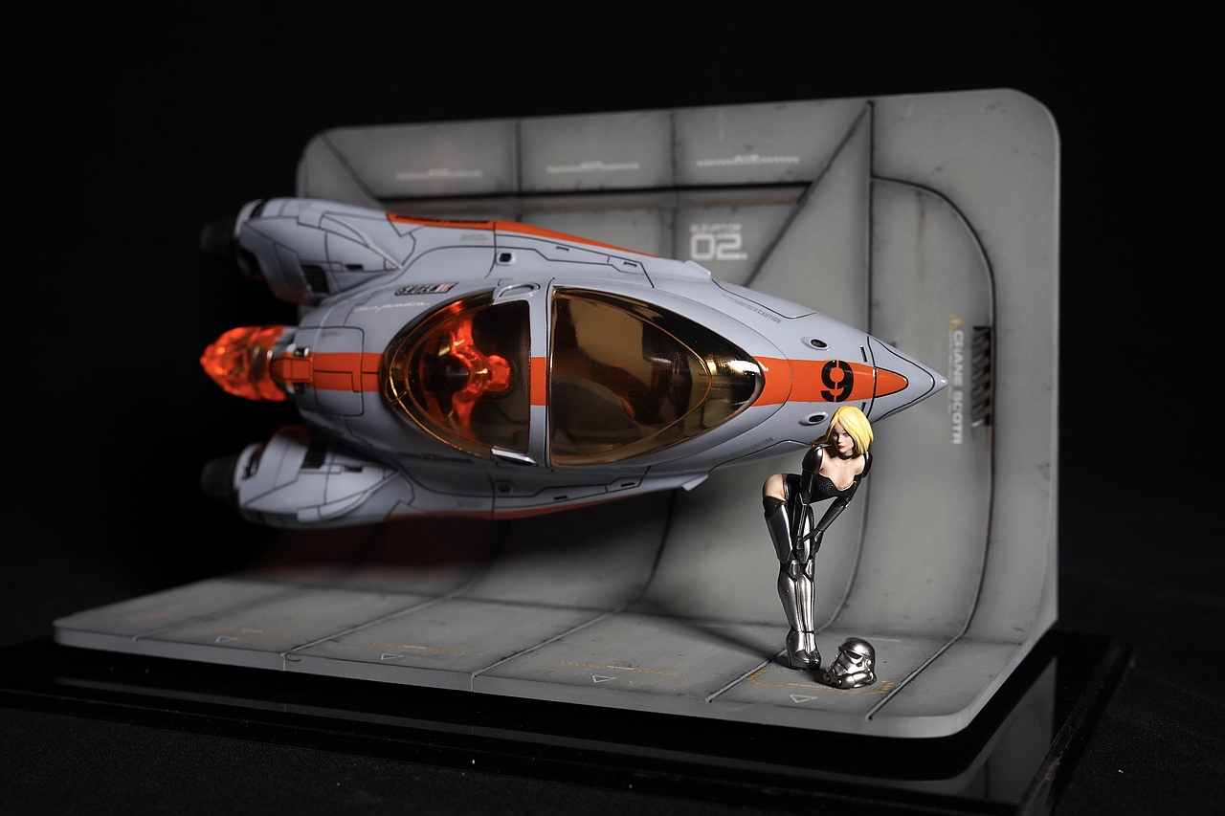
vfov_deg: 29.9
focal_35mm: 45
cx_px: 612
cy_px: 408
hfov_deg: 43.6
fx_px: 1531
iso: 1250
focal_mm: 45
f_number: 8
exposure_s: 1/20
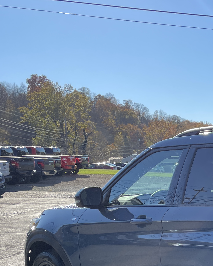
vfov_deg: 27.5
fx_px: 528
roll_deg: +1.4
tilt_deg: -7.6
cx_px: 307
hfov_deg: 20.1
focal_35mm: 67
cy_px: 227
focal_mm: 4.2
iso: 32
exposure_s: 1/2353
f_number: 1.6
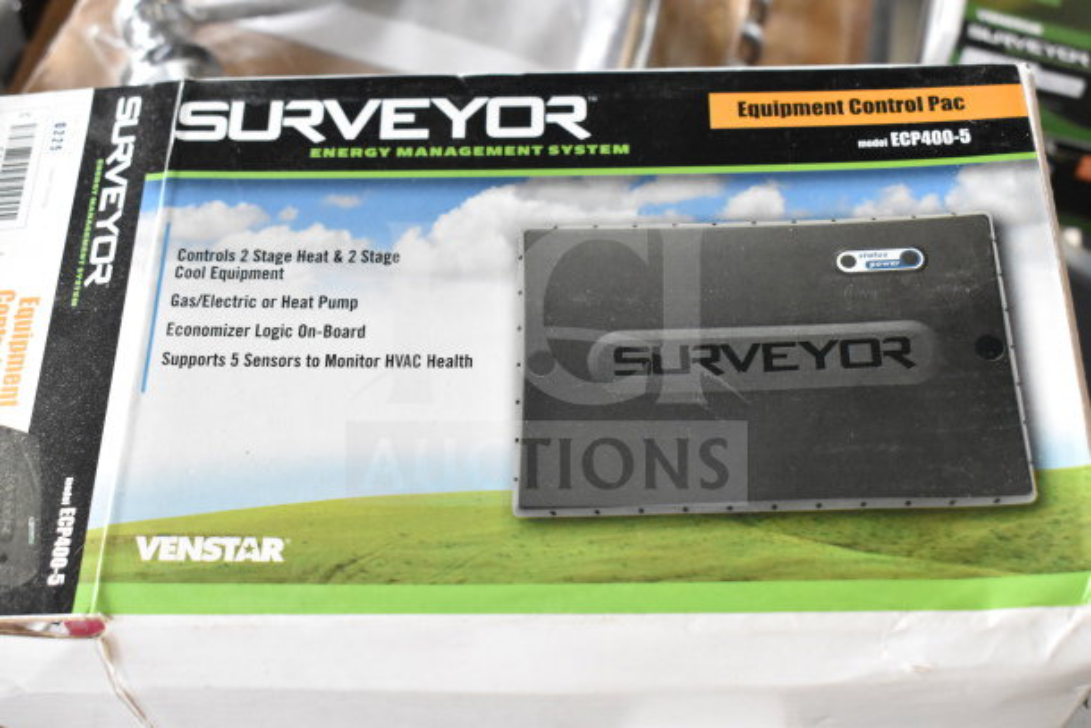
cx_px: 546
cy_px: 364
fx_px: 1455
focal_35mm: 48
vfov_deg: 28.1
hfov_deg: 41.1
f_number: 6.3
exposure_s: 1/500
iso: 6400
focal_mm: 32
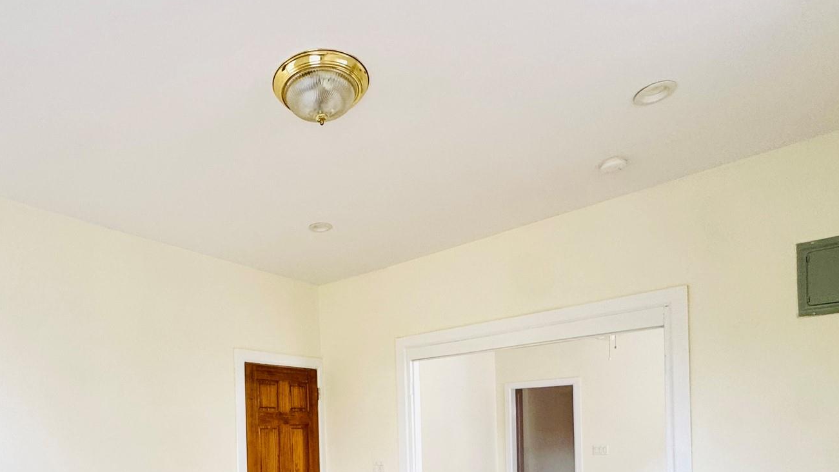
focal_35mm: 24
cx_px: 306
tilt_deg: -1.8
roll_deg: +0.6
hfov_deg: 74.8
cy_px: 438
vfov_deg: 43.0
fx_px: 534
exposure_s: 1/99
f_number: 2.2
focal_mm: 2.22
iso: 160
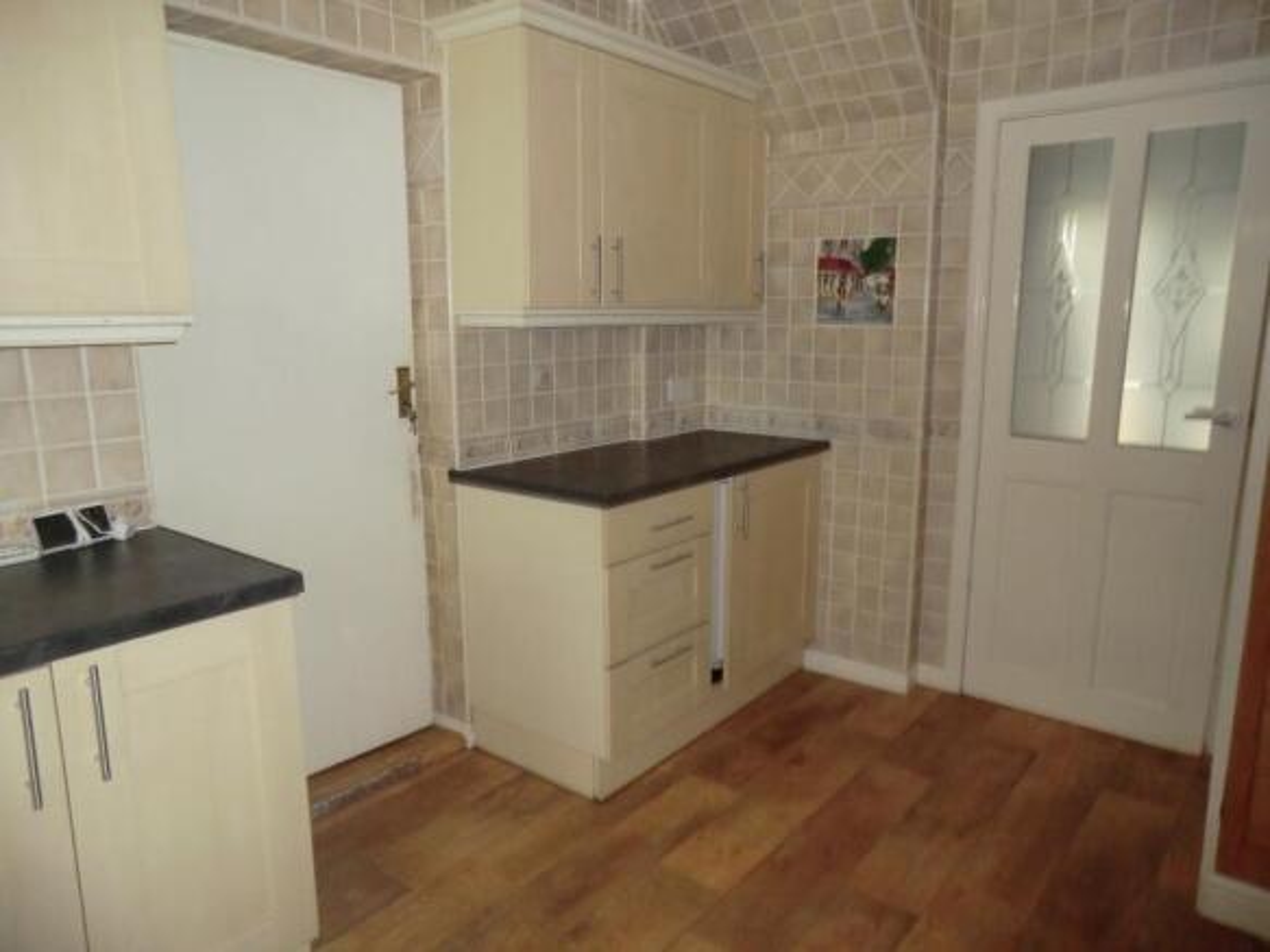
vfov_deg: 56.8
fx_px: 880
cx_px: 635
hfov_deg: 71.6
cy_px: 476
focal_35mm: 24
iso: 400
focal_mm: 4.3
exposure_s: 1/60
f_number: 3.2
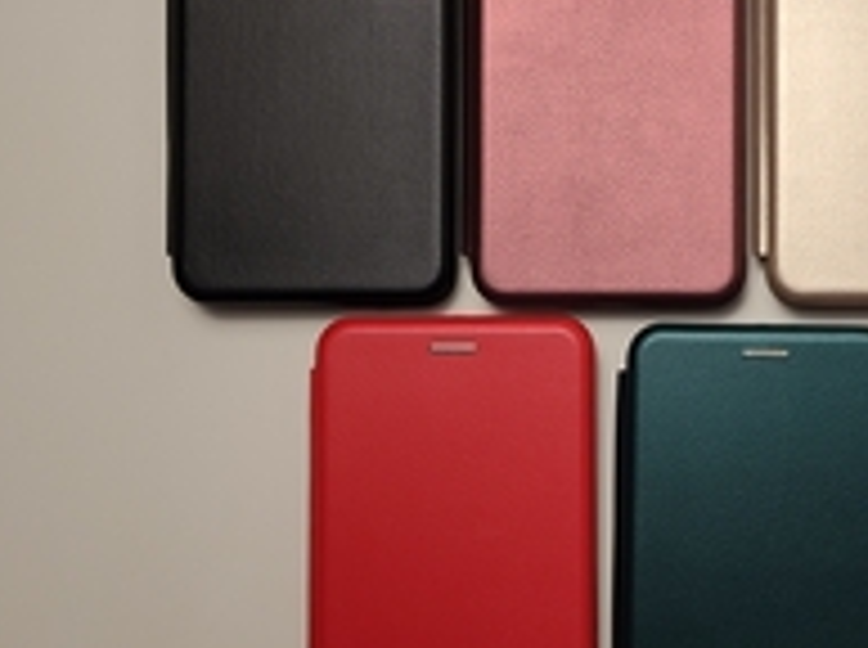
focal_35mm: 54
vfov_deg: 26.9
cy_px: 310
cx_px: 760
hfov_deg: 33.9
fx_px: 1352
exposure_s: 1/100
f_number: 1.8
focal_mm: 5.4
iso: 50
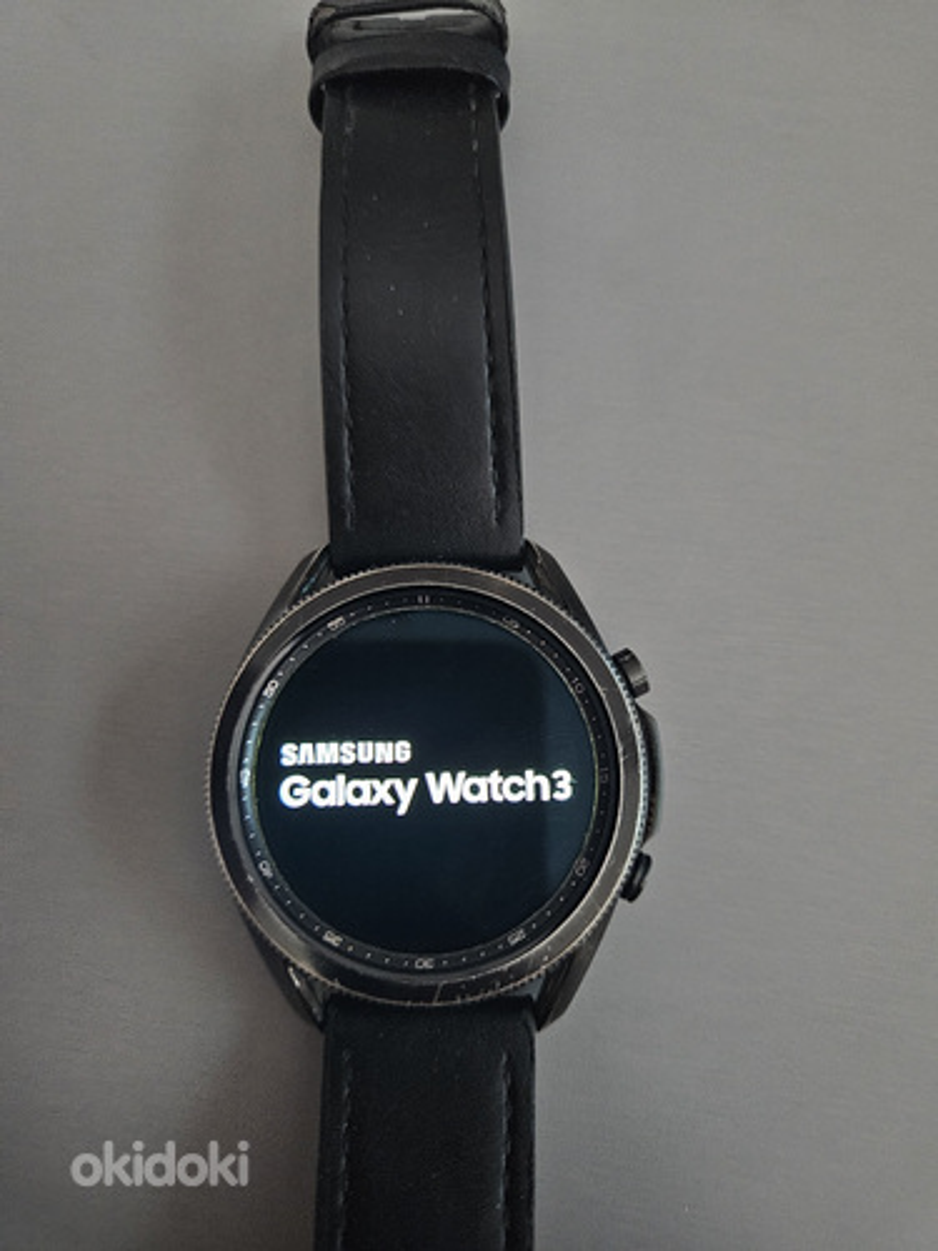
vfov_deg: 73.9
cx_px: 469
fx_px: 831
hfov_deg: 58.9
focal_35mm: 23
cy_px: 626
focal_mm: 5.4
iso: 1000
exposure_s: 1/25
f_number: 1.8
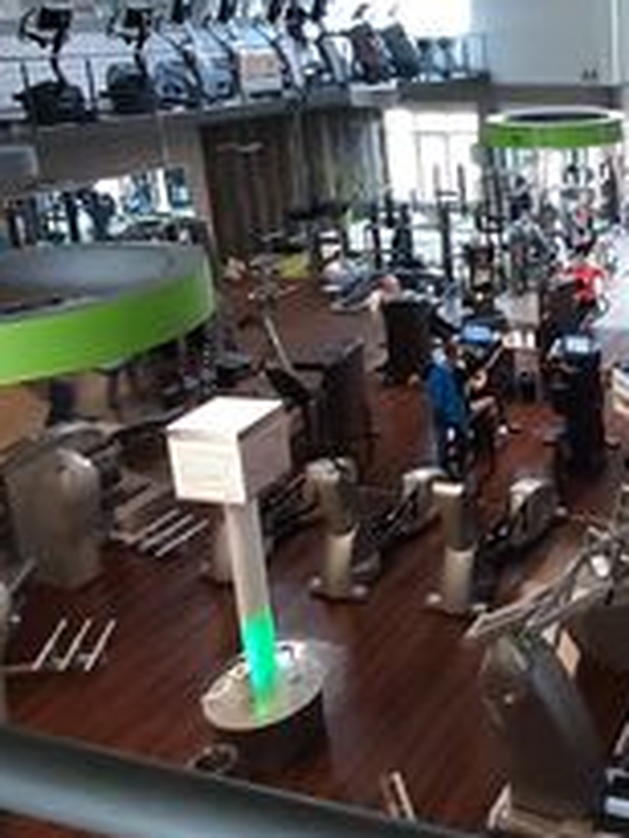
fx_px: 920
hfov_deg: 32.6
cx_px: 711
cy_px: 262
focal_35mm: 38
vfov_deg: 47.9
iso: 250
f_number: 2.2
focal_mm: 1.42
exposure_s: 1/25
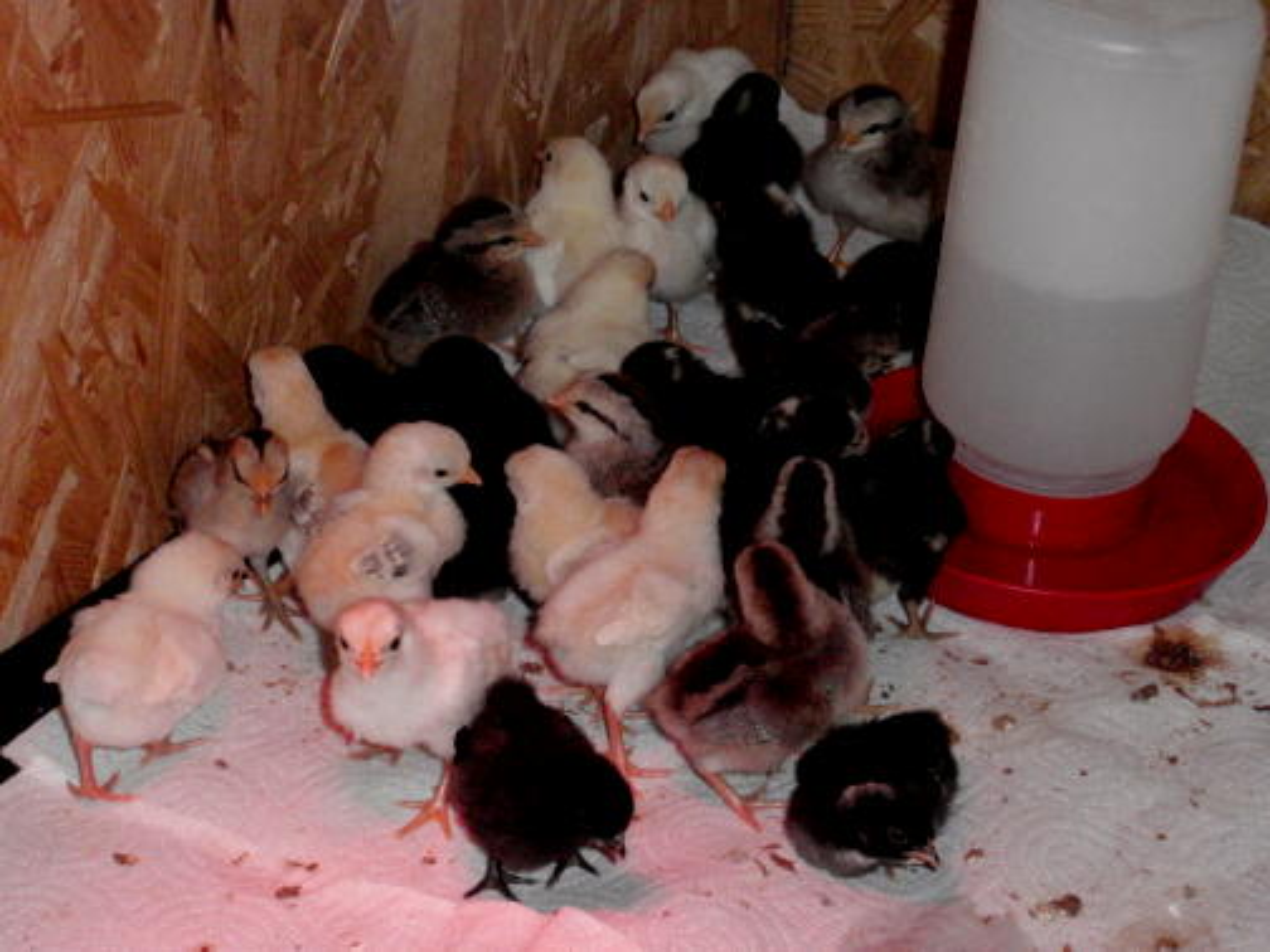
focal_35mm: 83
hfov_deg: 23.6
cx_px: 635
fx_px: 3045
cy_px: 476
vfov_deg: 17.8
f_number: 5.1
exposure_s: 1/500
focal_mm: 14.94
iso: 800
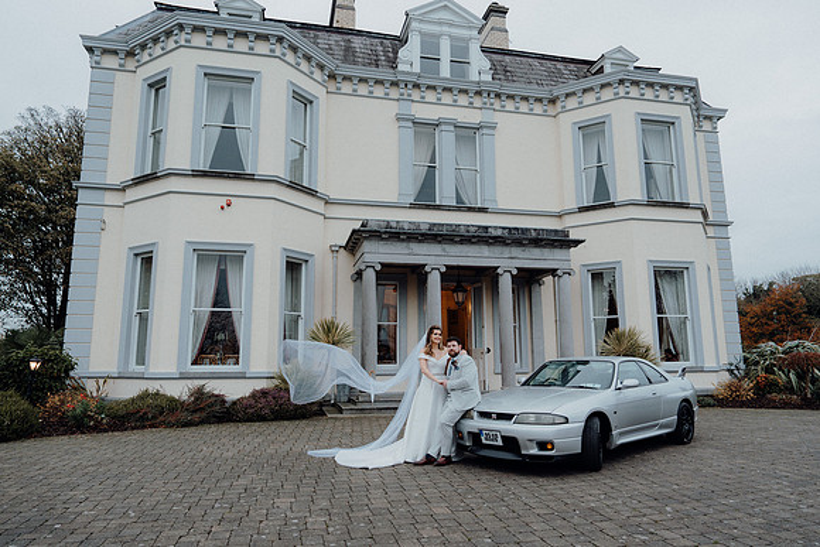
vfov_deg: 53.2
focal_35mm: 24
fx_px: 547
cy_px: 274
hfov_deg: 73.7
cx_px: 410
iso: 400
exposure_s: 1/200
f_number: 3.5
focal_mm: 24
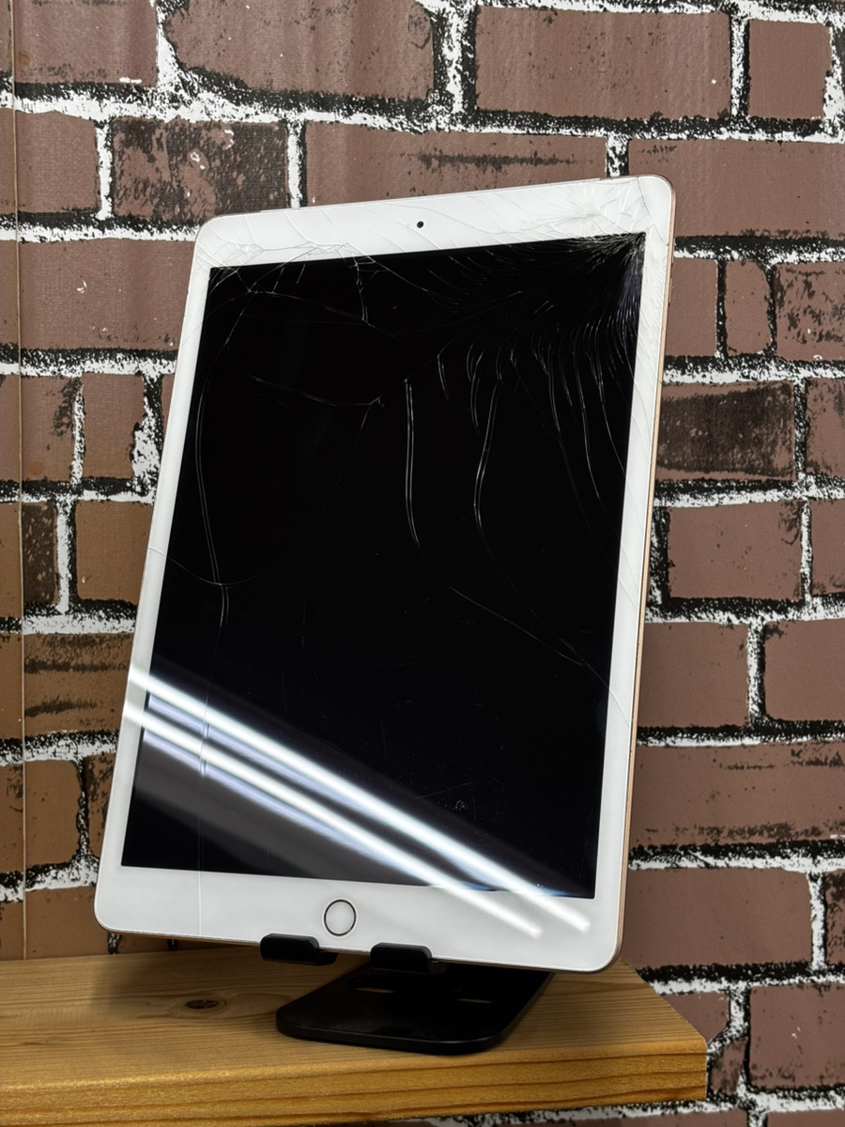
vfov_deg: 36.8
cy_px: 564
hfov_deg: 28.0
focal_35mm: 52
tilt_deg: +0.2
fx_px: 1692
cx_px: 422
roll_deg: +0.3
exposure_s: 1/60
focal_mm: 5.96
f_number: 1.6
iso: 80
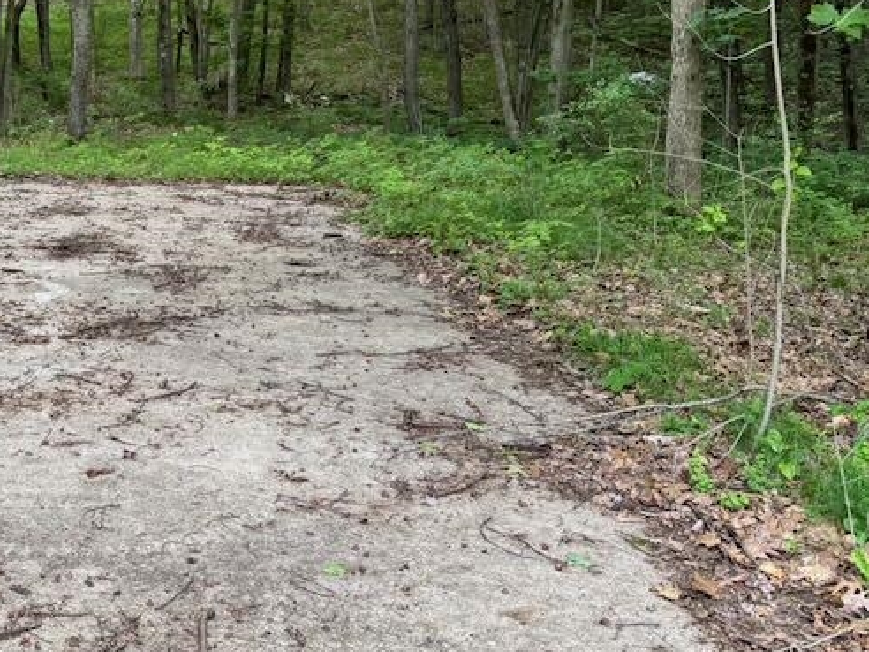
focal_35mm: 50
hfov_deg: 36.5
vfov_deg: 28.7
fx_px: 1255
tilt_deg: -6.3
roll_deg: -1.6
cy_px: 175
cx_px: 136
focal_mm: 6.76
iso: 160
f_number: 1.78
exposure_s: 1/121
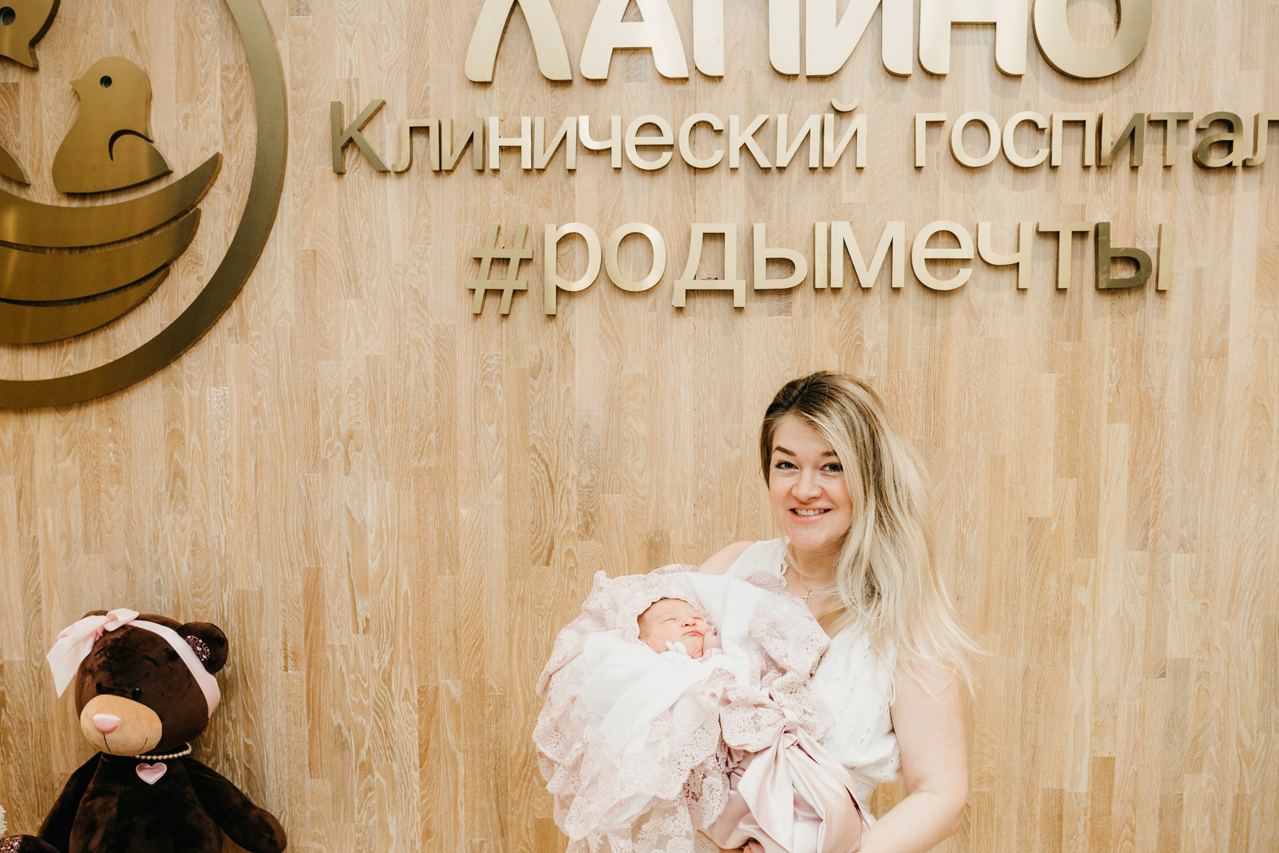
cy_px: 557
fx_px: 1386
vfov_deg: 34.0
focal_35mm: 39
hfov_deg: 49.5
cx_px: 632
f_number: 3.2
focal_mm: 27
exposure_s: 1/160
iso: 160
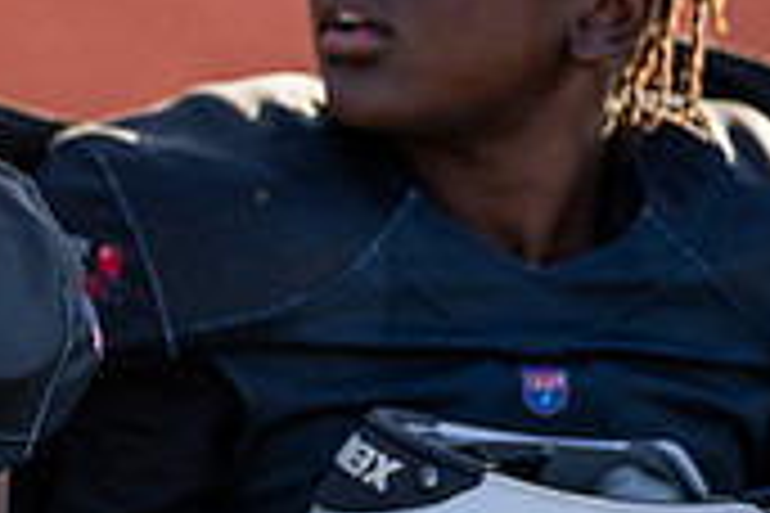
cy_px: 241
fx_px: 8320
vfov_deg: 3.5
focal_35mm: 389
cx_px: -405
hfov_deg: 5.3
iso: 100
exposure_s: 1/640
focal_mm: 115
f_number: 2.8
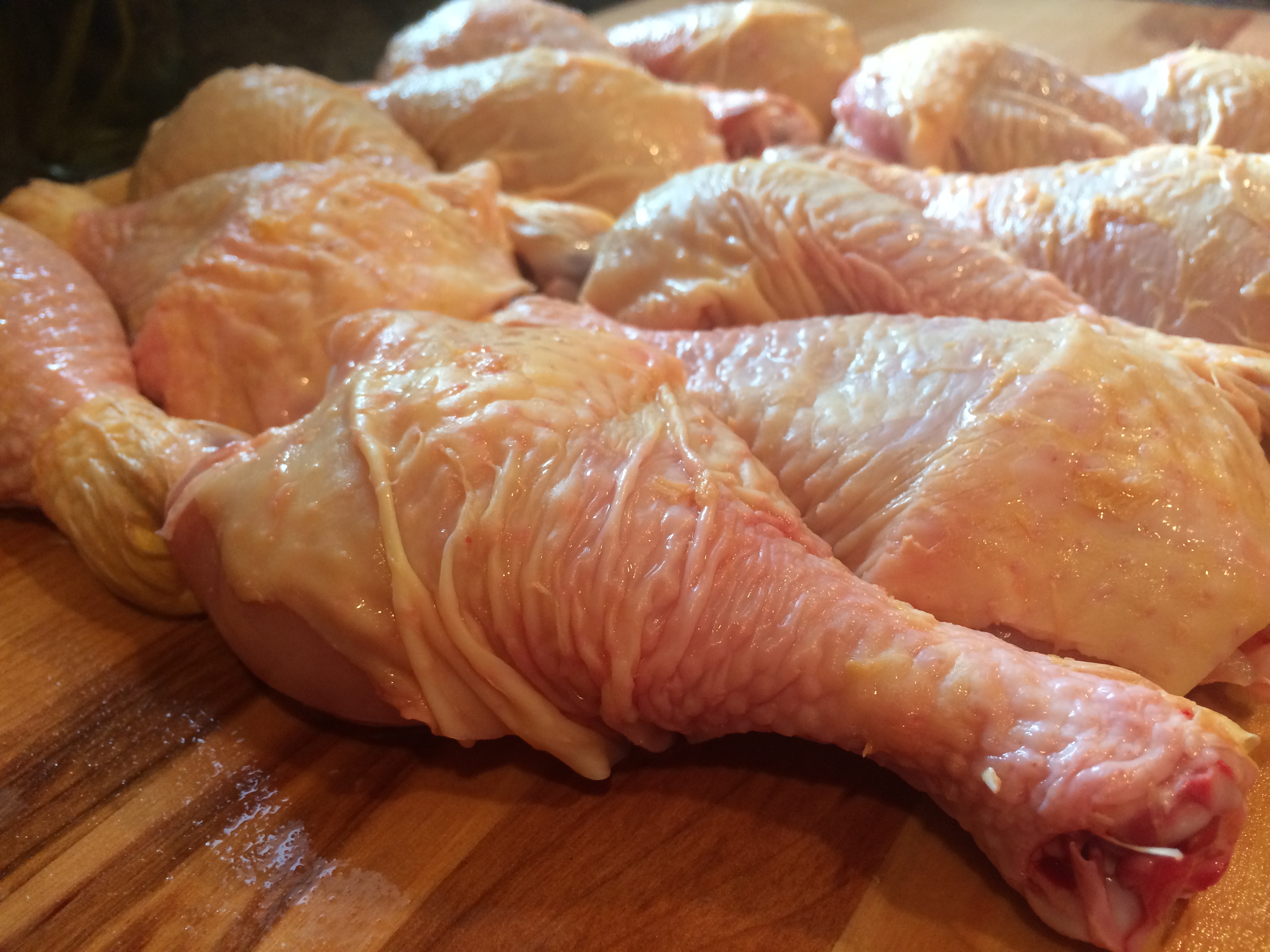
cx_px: 635
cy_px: 476
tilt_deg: -32.5
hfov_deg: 61.7
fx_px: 1064
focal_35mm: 29
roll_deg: +1.0
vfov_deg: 48.2
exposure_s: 1/30
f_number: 2.2
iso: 100
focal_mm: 4.15
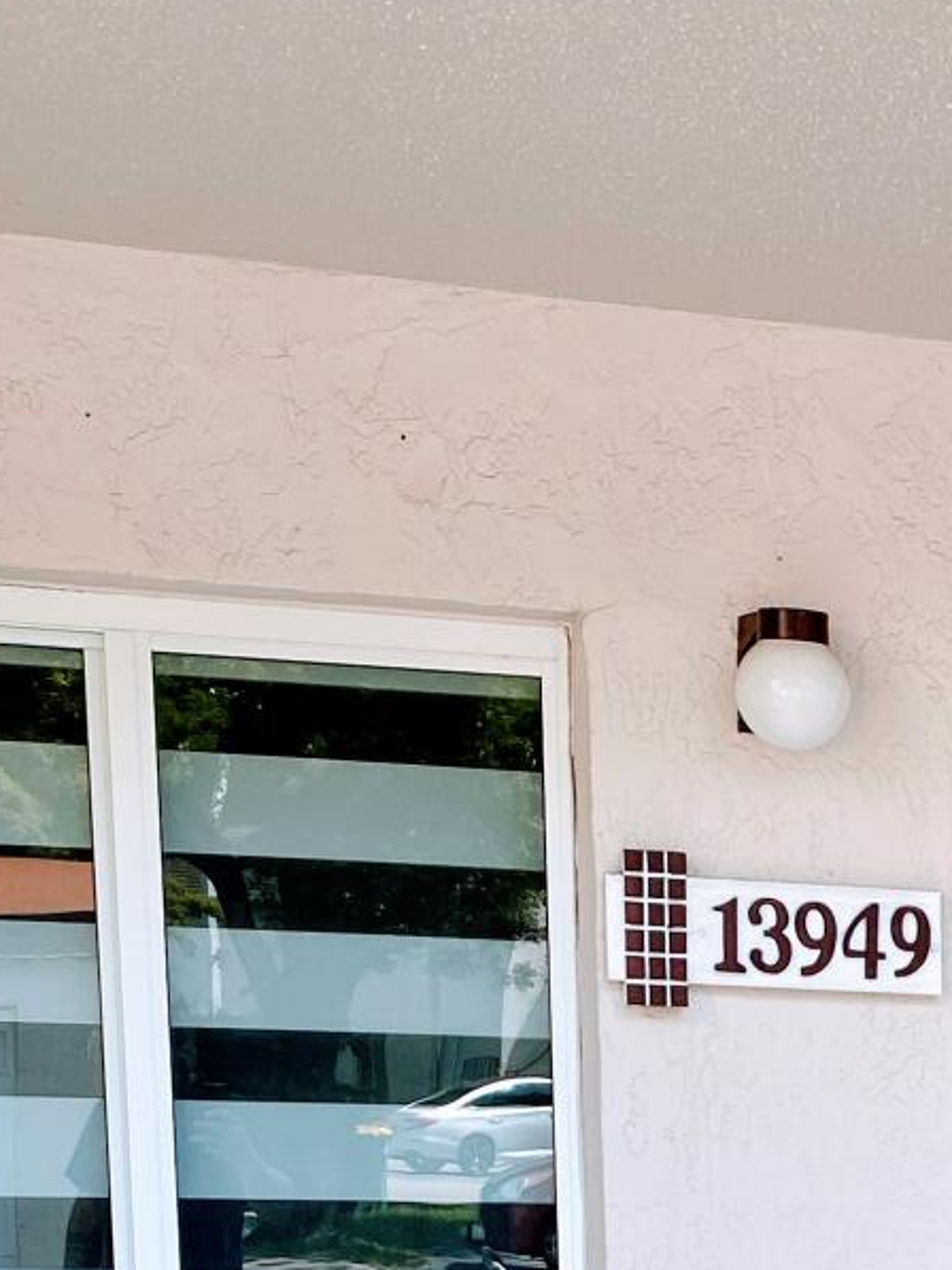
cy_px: 1688
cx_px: 1464
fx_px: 3192
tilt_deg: -10.0
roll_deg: -1.6
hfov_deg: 15.5
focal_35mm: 87
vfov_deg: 20.4
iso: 32
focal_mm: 4.25
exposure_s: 1/369
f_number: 1.8
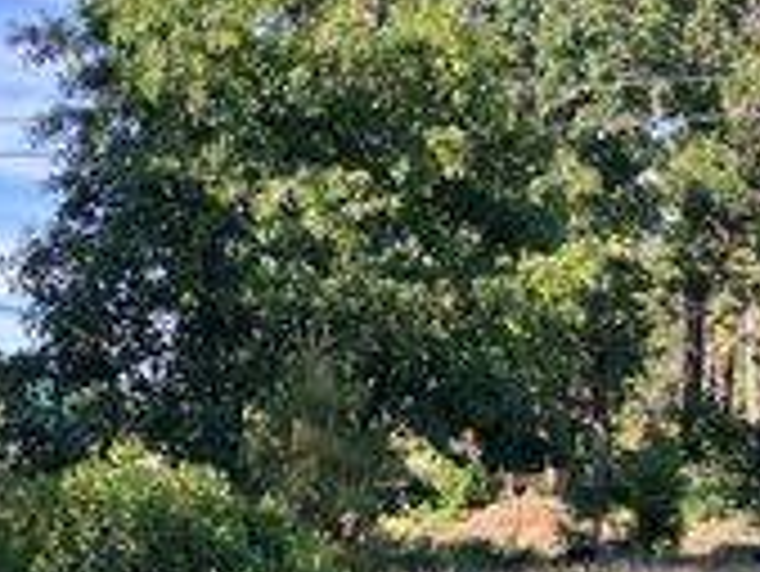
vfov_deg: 17.3
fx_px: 1824
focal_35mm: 83
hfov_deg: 23.4
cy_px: 601
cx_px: 238
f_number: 1.8
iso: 32
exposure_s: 1/256
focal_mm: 3.99
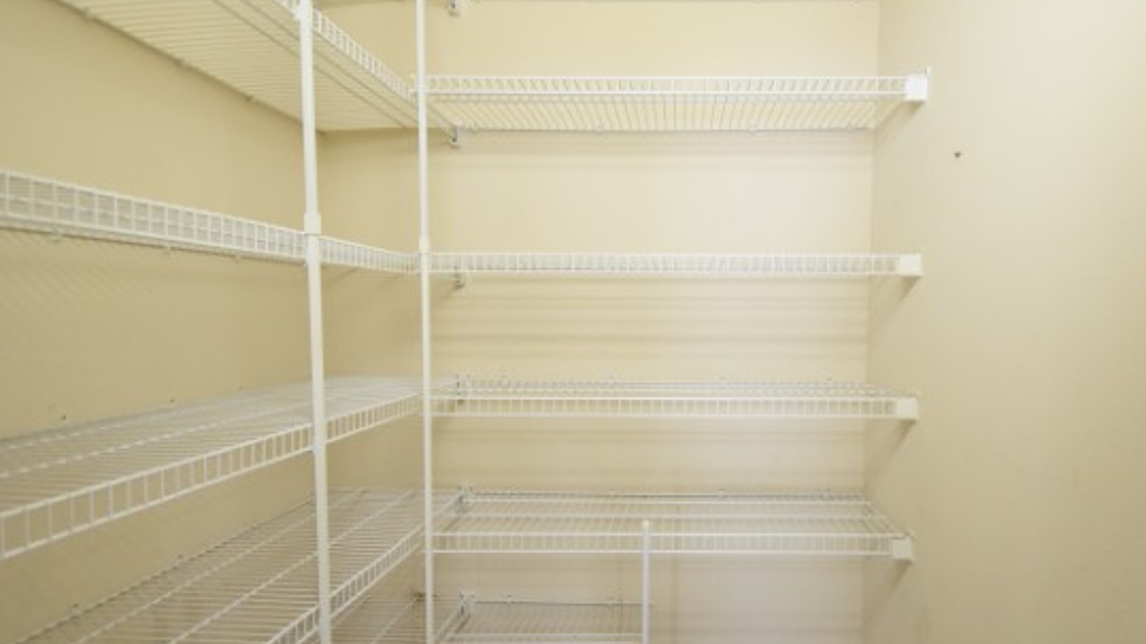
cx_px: 678
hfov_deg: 83.0
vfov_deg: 53.5
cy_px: 349
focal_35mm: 21
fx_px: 638
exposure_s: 1/60
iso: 2500
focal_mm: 10
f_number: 3.5
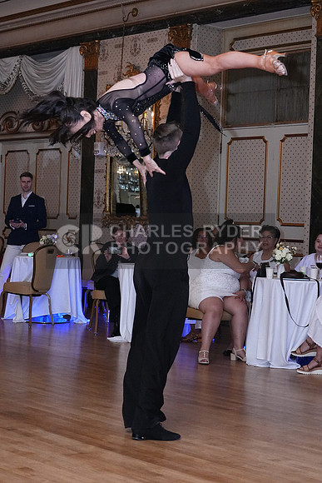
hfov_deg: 18.9
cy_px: 242
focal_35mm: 72
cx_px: 161
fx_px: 965
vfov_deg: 28.1
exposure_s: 1/200
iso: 5000
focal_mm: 48
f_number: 4
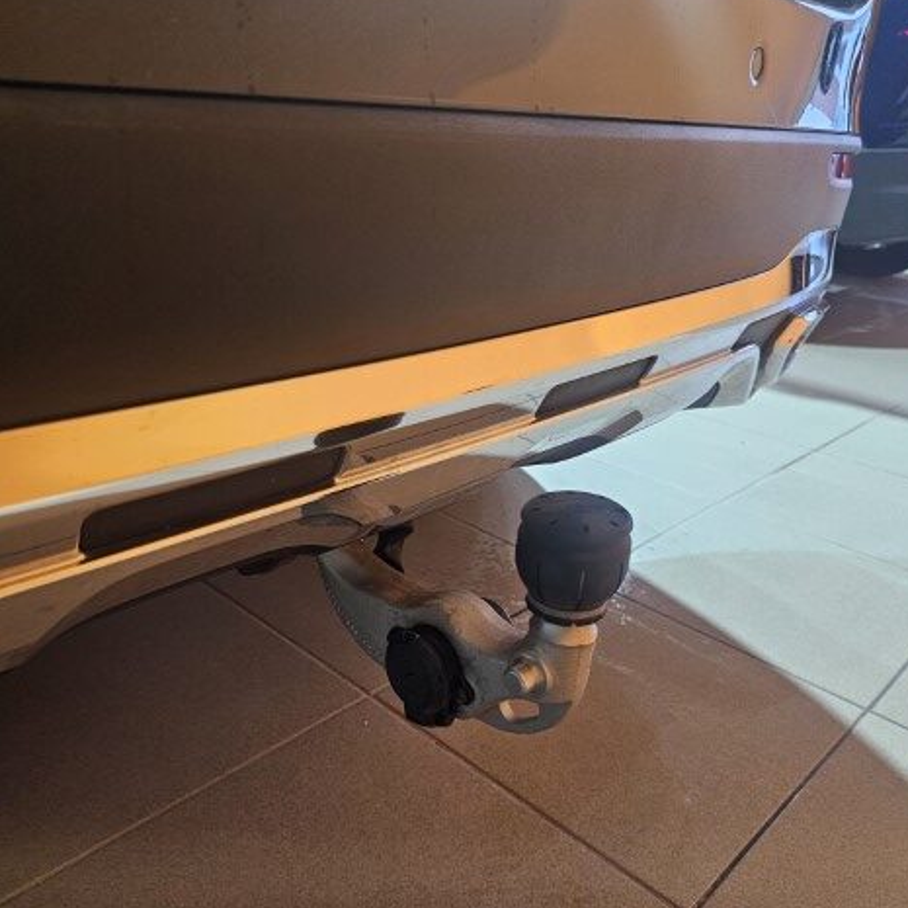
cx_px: 467
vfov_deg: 56.9
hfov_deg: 57.3
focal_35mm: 28
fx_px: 831
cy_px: 535
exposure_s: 1/50
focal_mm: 6.3
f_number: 1.7
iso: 640
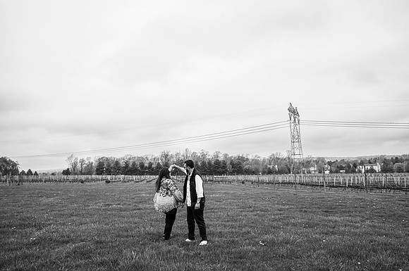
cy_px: 136
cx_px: 205
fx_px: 367
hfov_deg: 58.3
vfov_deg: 40.6
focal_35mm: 32
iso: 64
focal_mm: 32
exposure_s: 1/125
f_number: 5
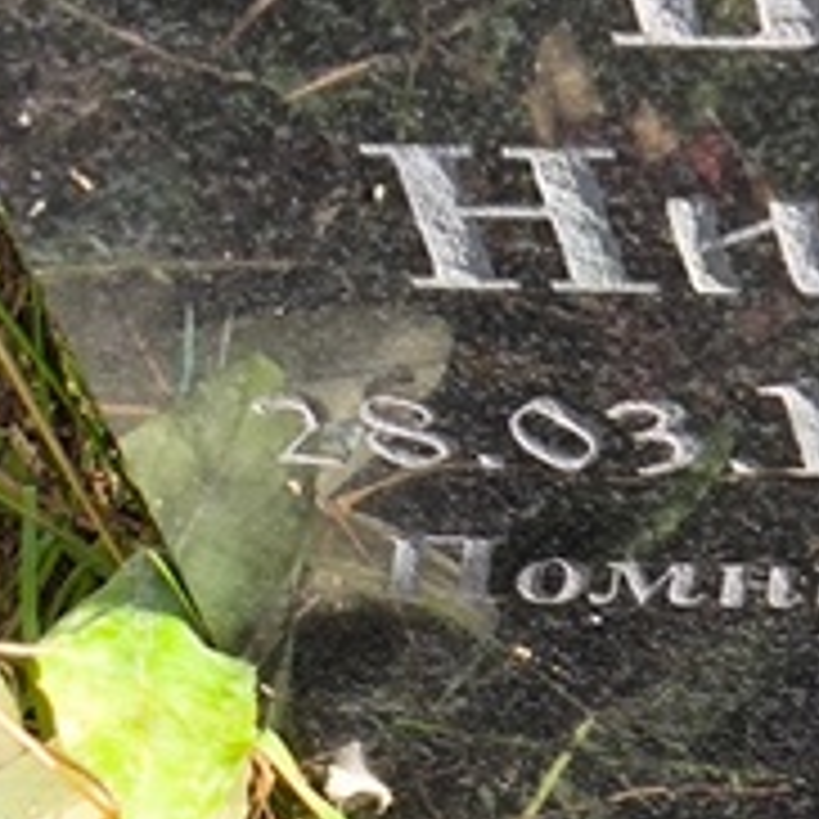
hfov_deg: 8.6
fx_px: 5193
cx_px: 1510
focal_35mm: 194
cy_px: -54
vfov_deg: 8.9
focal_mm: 4.71
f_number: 1.7
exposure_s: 1/386
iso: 50
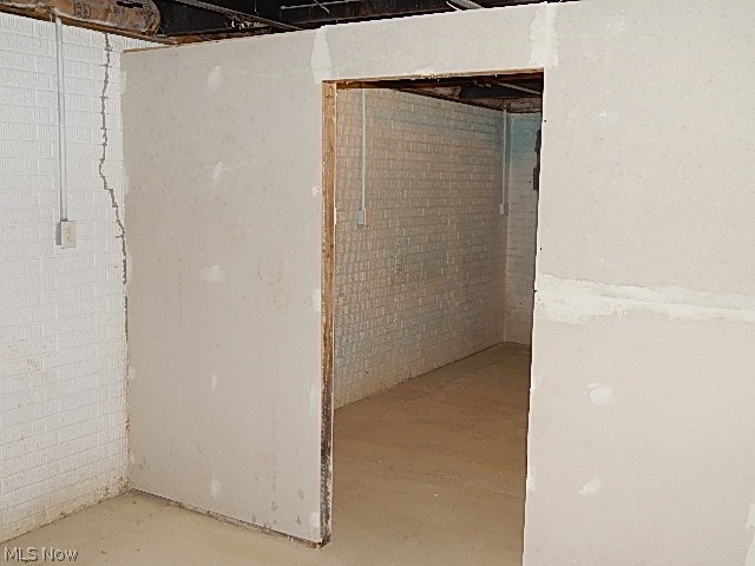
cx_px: 378
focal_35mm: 38
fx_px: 829
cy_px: 283
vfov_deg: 37.7
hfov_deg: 49.0
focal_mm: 6.8
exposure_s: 1/30
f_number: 3.4
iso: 250
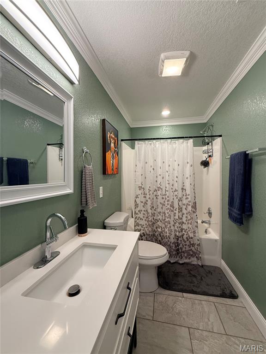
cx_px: 133
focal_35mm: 14
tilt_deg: -1.3
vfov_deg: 102.1
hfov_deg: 85.7
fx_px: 143
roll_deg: +0.0
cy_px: 177
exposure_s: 1/120
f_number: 2.2
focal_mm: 2.22
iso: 250
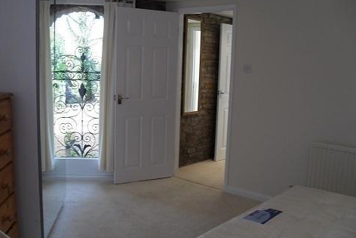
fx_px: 366
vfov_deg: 36.0
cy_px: 115
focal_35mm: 37
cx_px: 180
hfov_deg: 51.9
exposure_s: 1/45
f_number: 2.8
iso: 100
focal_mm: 6.2
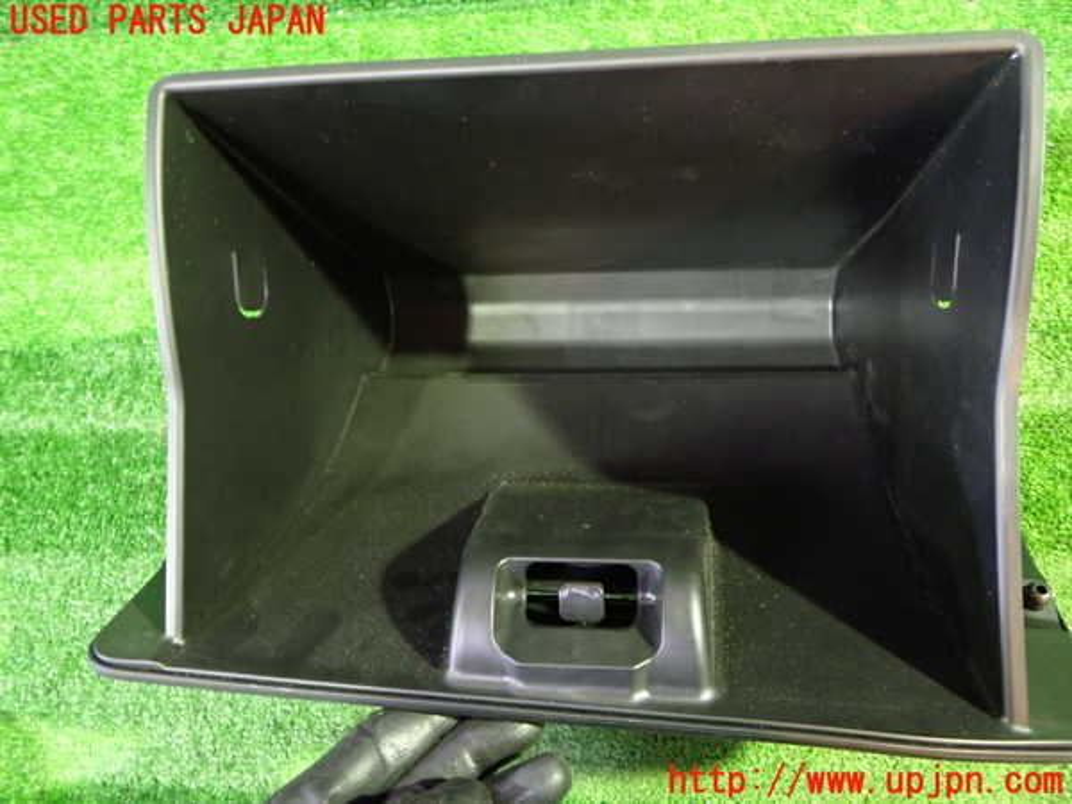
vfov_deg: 49.7
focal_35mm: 28
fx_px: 867
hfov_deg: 63.4
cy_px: 402
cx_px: 536
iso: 800
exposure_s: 1/10
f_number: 2.2
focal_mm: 5.05
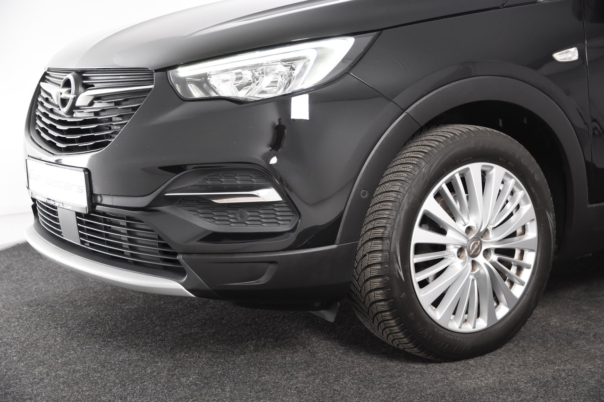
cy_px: 201
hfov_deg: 35.1
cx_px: 302
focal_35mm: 57
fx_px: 956
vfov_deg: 23.8
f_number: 4
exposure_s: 1/60
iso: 1600
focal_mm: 38
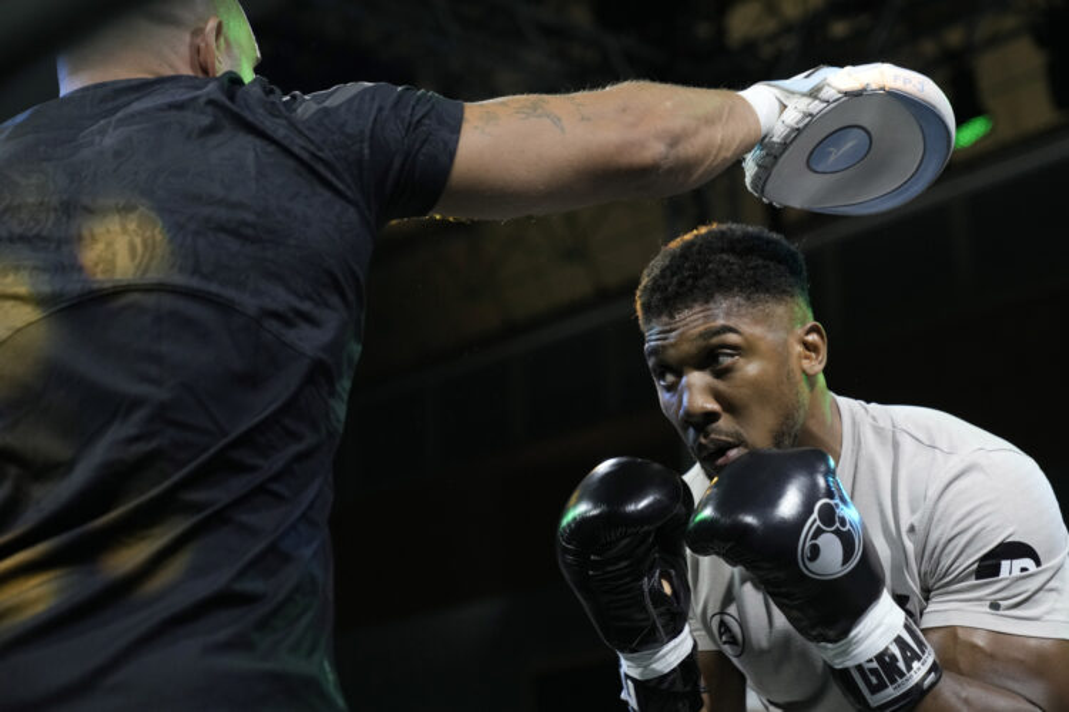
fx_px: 2078
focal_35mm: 70
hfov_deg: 28.8
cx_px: 534
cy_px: 356
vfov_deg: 19.5
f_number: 3.2
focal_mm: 70
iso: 2000
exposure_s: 1/1600
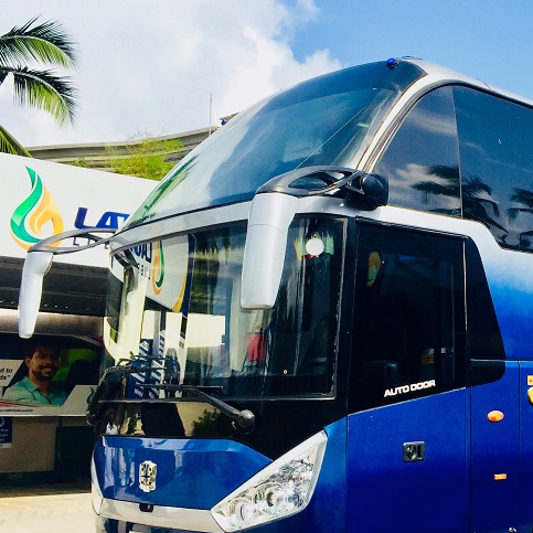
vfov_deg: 32.6
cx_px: 519
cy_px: 344
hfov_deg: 30.7
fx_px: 906
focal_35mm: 52
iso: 32
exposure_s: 1/1364
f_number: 2.2
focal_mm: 4.15
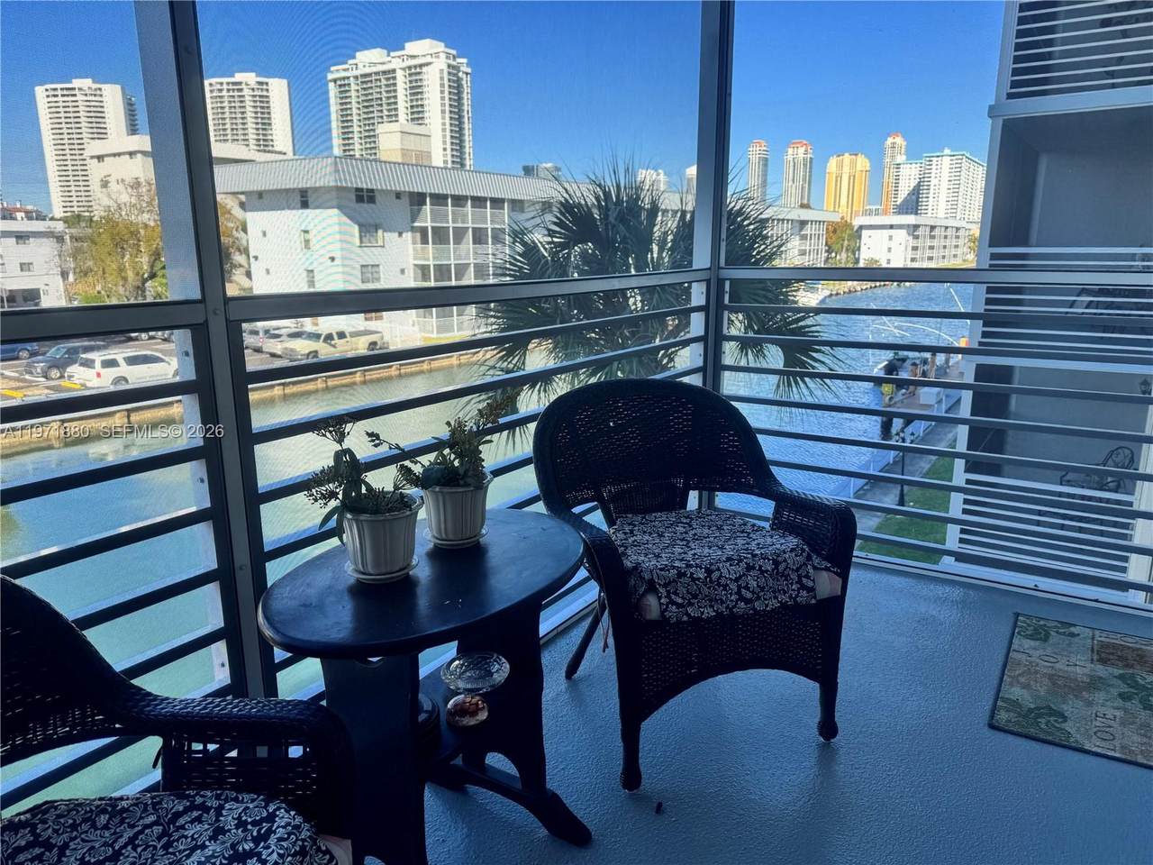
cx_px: 576
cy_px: 432
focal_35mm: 24
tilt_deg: -14.2
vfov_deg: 56.8
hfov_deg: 71.6
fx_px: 799
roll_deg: +0.2
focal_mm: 6.76
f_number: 1.78
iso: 80
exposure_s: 1/1395
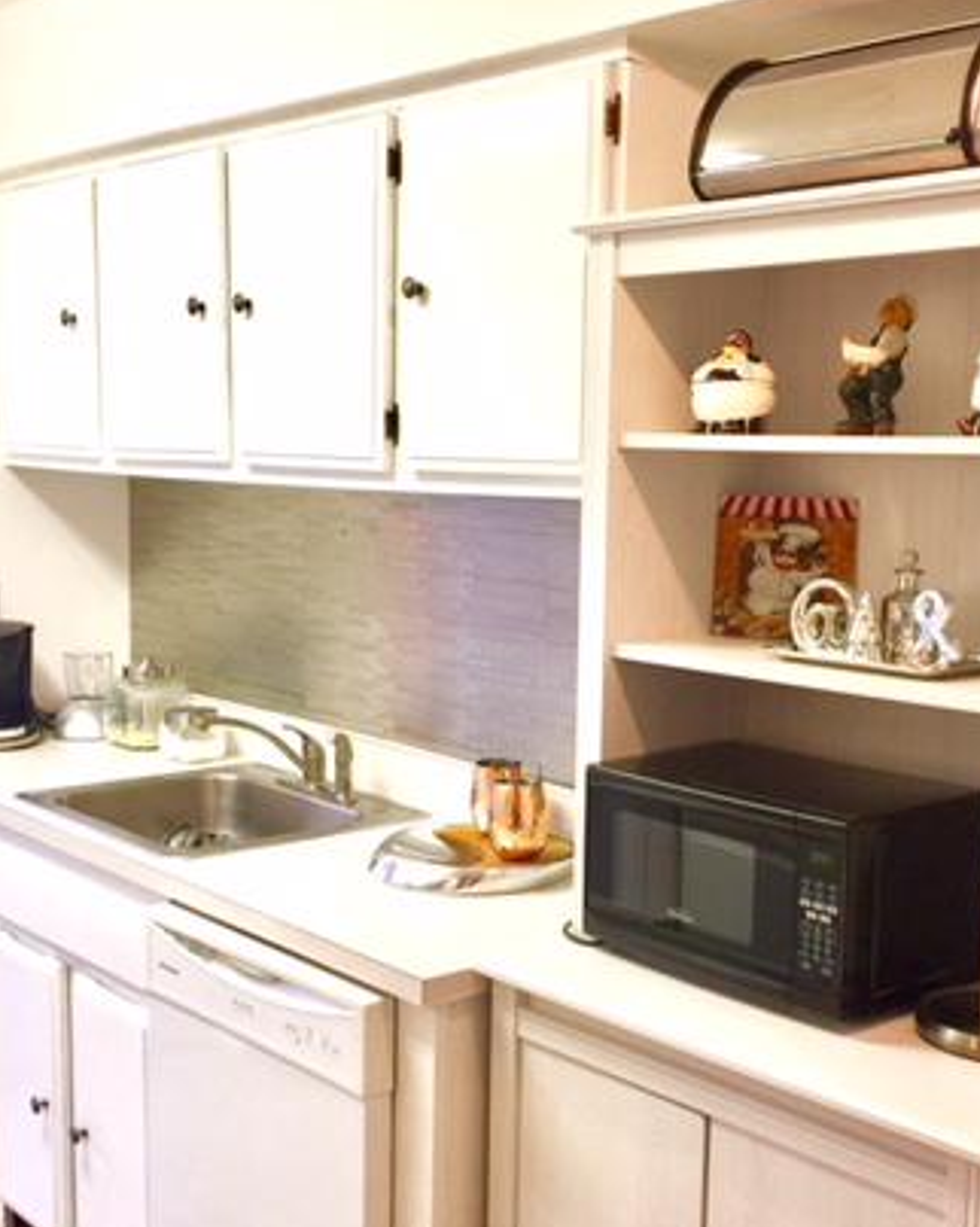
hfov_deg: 33.3
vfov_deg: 41.1
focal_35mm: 45
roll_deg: -2.7
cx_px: 578
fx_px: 1633
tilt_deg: -7.6
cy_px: 712
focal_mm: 4.15
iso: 32
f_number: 2.2
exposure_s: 1/15
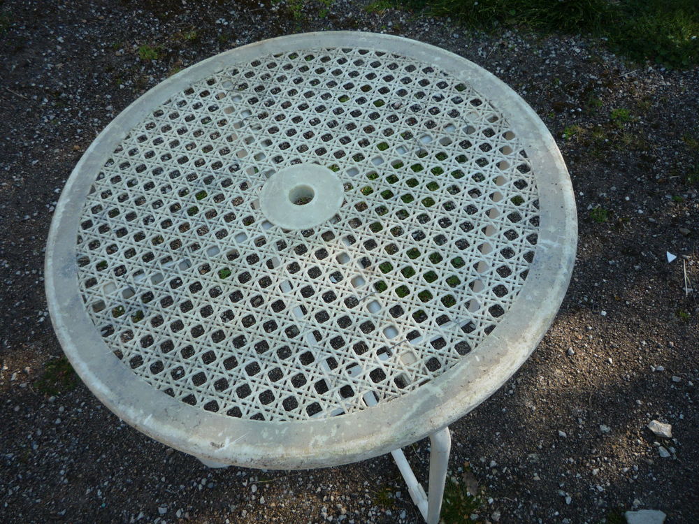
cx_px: 350
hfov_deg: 60.0
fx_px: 606
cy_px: 262
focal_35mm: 30
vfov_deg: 46.8
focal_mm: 5.2
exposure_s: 1/160
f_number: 4
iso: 100
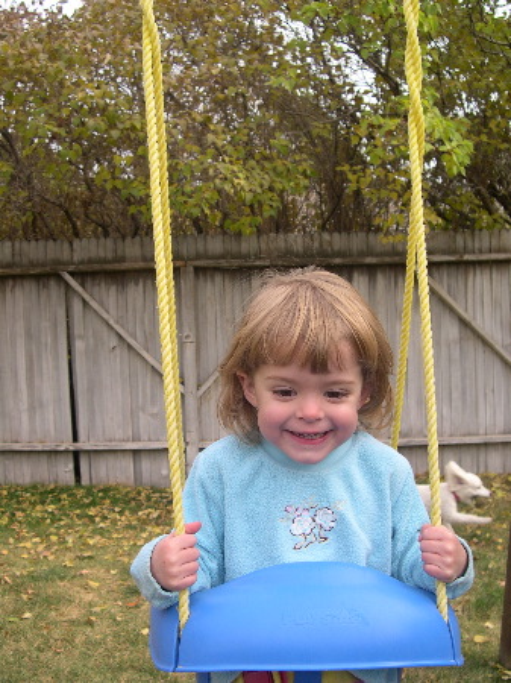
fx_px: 749
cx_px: 256
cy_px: 342
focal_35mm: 38
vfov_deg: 49.0
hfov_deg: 37.7
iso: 100
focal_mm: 8
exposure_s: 1/328
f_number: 2.8
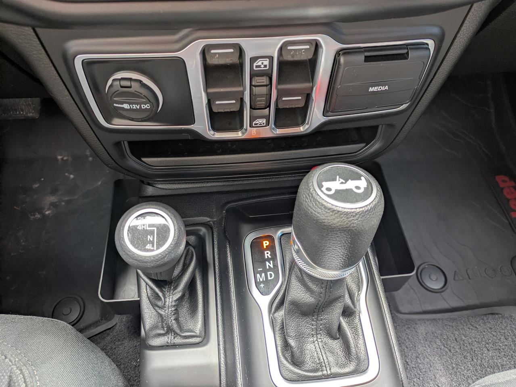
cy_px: 194
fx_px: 373
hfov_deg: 69.4
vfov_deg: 54.9
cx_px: 258
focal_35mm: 25
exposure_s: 1/50
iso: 56
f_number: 1.89
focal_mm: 5.43
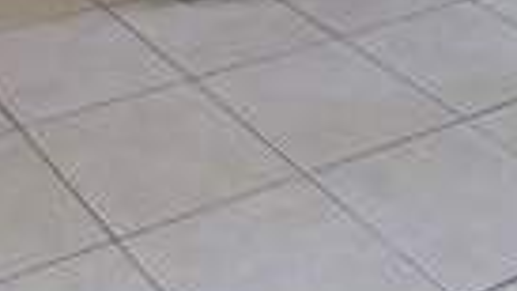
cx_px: 140
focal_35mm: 83
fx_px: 1138
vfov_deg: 11.9
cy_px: -397
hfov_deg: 25.3
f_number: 2.2
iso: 100
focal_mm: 2.2
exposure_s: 1/60
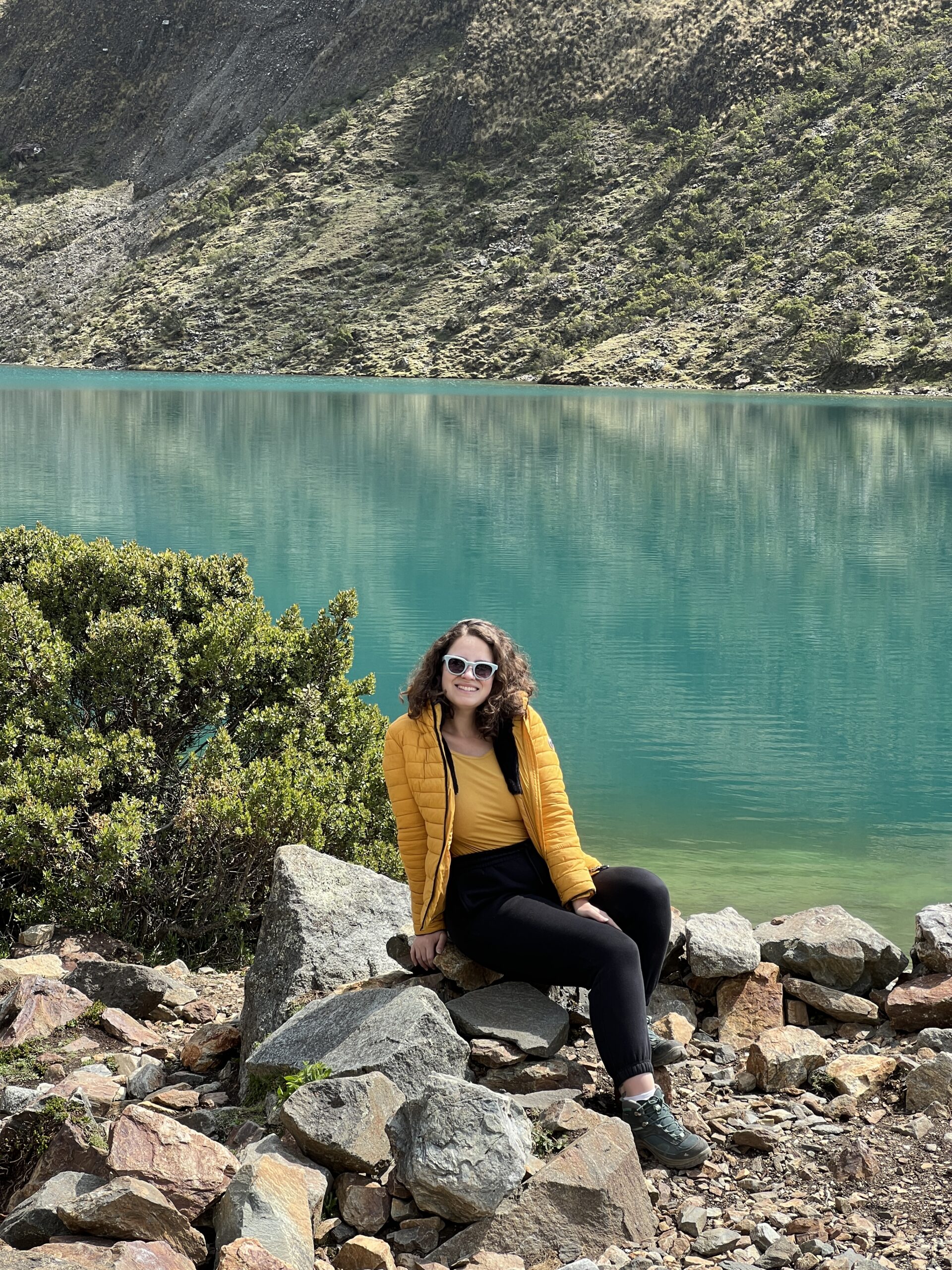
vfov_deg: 25.3
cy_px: 635
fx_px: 2824
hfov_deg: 19.1
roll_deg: +1.4
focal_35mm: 77
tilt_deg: -4.5
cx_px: 476
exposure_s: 1/305
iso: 32
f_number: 2.8
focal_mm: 9
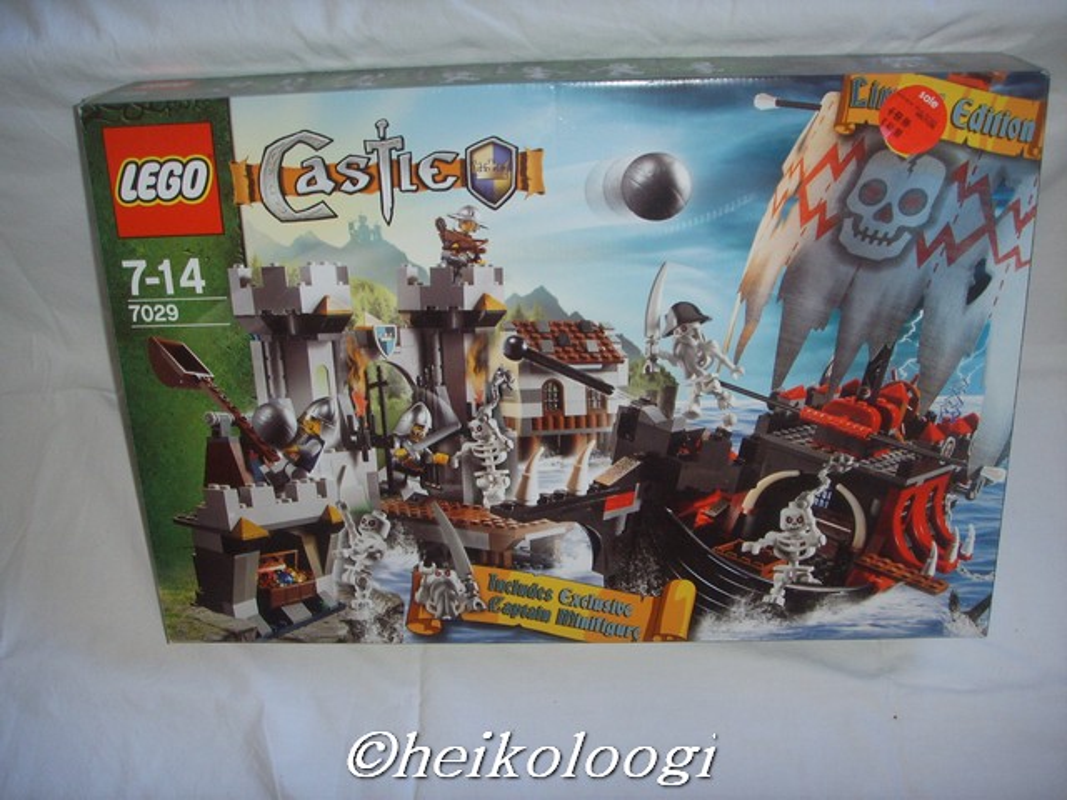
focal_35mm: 39
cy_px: 400
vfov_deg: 36.8
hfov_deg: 47.9
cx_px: 534
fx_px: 1202
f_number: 3.5
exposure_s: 1/45
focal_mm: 6.6
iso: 100
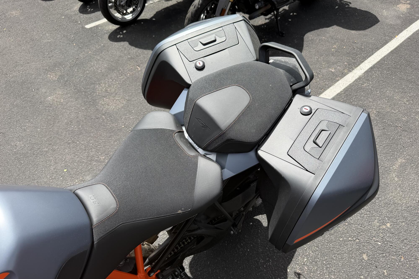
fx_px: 291
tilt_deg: -47.2
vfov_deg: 51.3
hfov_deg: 71.5
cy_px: 145
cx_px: 210
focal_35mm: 25
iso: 80
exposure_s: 1/2370
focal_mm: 6.76
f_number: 1.78
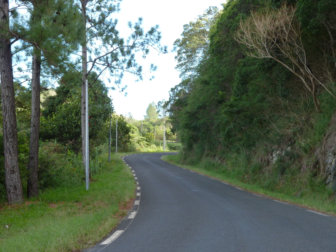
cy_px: 126
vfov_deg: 17.8
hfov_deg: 23.6
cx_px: 168
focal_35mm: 83
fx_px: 806
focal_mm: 13.7
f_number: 4.2
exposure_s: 1/80
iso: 80
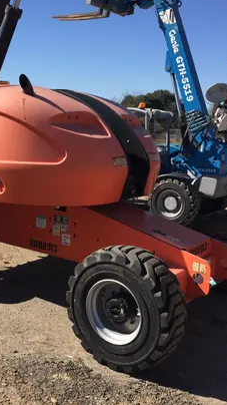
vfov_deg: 47.4
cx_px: 61
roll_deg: -2.3
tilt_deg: -8.0
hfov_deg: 27.4
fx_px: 461
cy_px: 200
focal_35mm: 43
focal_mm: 4.15
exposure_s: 1/1721
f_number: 2.2
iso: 32
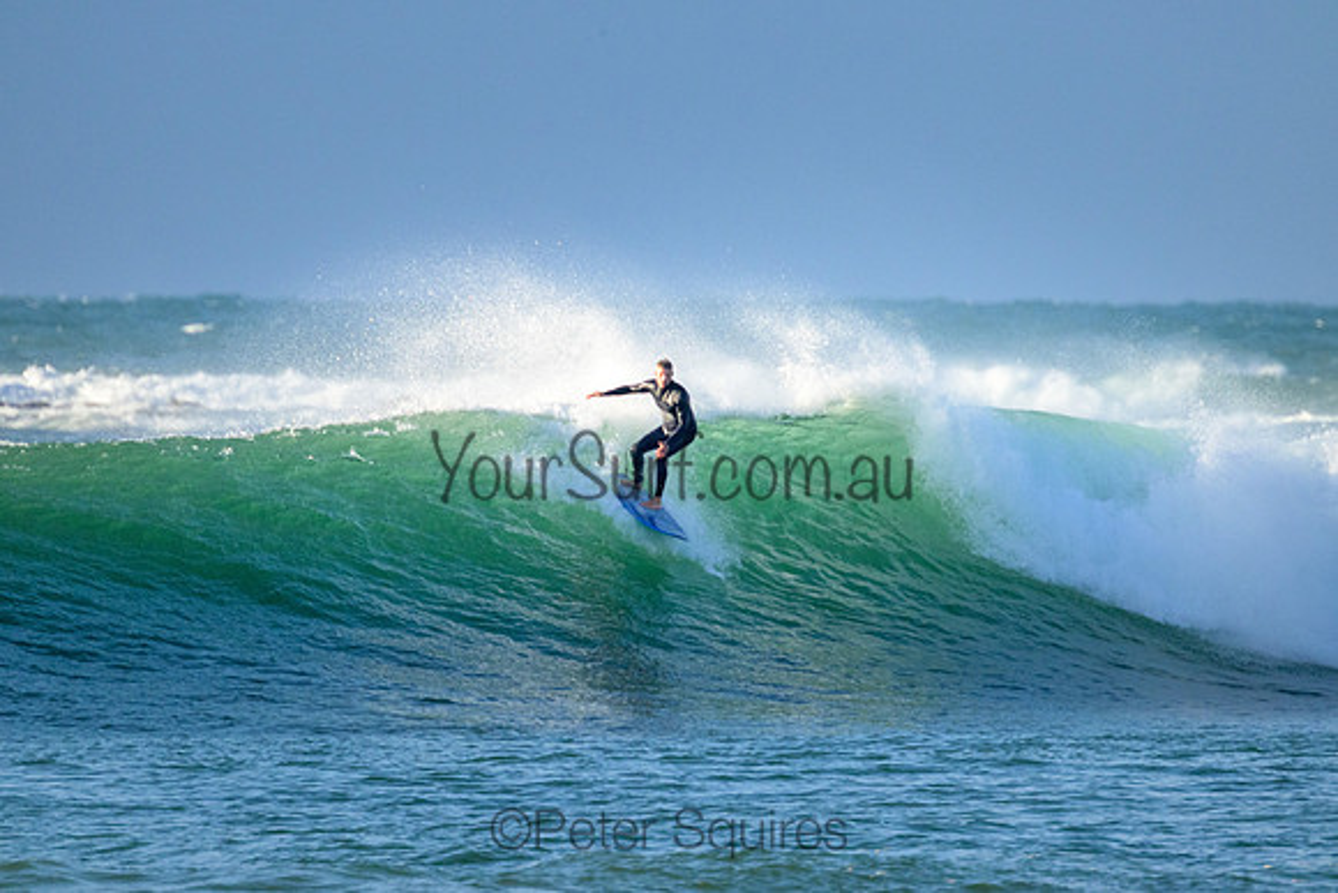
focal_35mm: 824
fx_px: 30639
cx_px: 669
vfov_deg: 1.7
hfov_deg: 2.5
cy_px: 446
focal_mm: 800
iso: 2800
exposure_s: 1/2000
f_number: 11
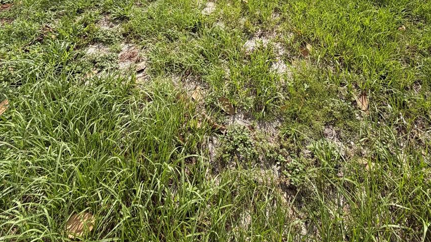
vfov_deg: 40.2
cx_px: 220
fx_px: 240
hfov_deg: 83.8
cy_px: -40
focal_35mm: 21
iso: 40
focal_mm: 2.22
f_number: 2.2
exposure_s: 1/770
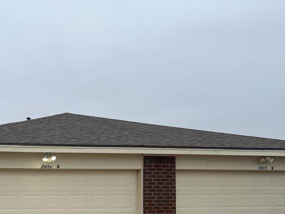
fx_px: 469
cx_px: -4
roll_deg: +0.2
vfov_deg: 24.6
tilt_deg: +0.5
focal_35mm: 57
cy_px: 207
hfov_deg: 31.1
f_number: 1.5
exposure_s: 1/1361
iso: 50
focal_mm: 5.7
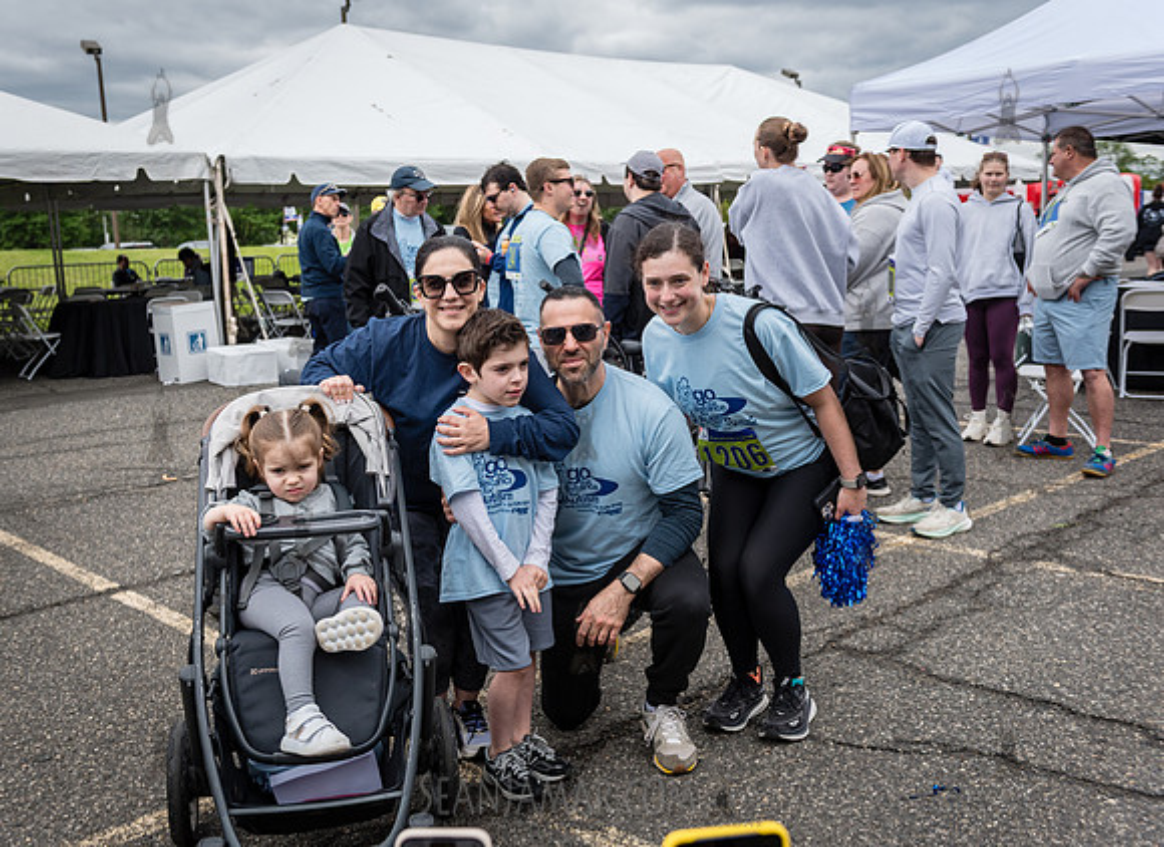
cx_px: 523
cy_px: 420
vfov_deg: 40.5
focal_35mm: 35
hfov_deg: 53.6
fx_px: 1149
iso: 400
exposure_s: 1/1000
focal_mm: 32
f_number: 4
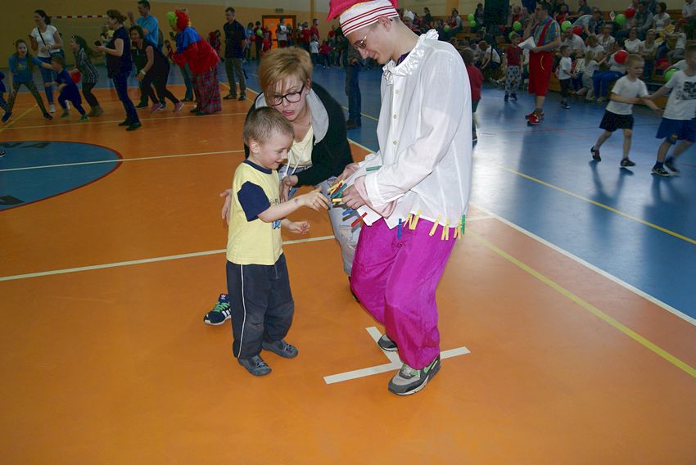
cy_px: 232
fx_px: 522
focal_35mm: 27
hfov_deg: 67.3
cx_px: 348
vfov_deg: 48.0
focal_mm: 18
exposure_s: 1/60
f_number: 5.6
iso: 400
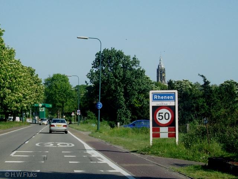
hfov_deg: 49.0
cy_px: 90
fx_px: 261
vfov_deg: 37.7
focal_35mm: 38
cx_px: 119
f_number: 2.8
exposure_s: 1/400
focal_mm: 7.9
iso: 64
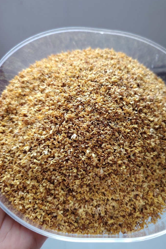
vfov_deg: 69.4
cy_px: 123
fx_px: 180
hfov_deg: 49.4
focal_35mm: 26
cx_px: 94
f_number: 1.75
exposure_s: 1/50
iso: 503
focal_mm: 5.25
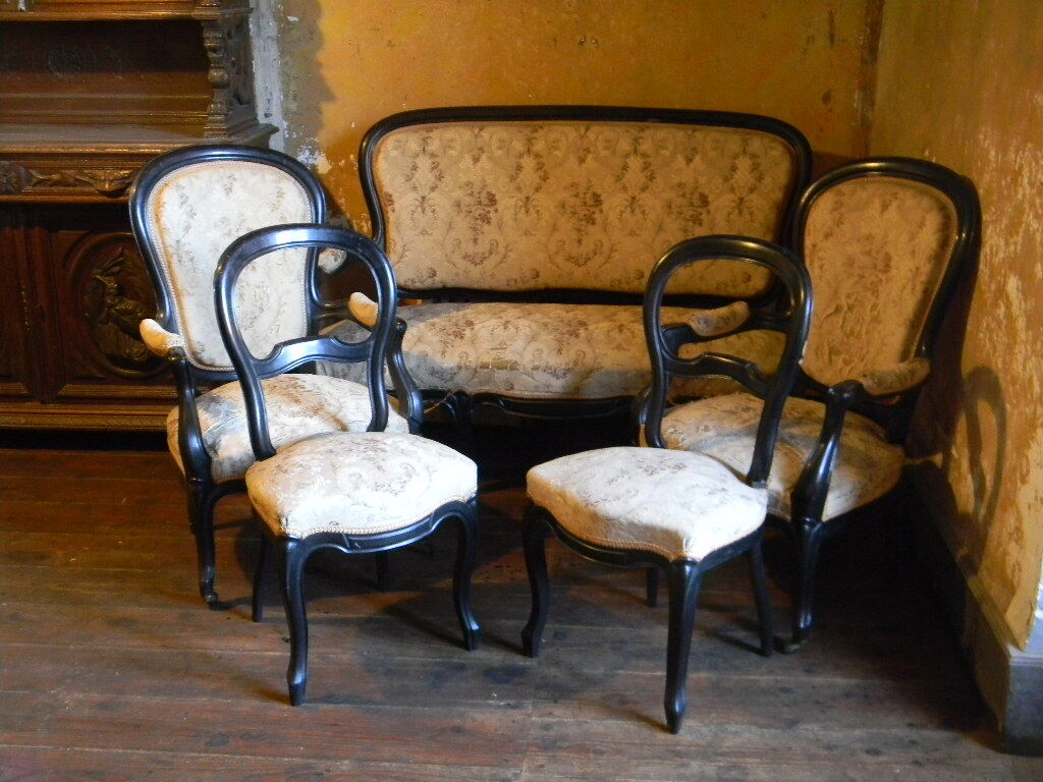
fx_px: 1235
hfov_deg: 45.8
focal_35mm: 41
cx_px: 522
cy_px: 391
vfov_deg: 35.1
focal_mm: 7.3
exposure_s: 1/5.1
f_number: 3.8
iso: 400
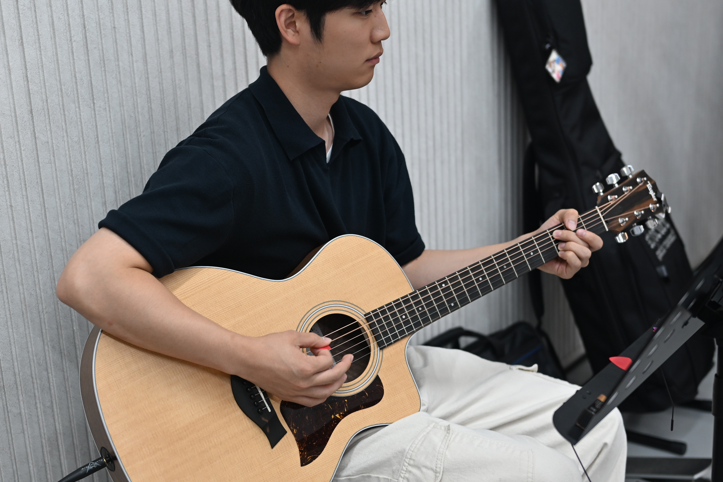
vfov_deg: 24.2
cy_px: 247
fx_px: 1125
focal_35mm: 56
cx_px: 288
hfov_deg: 35.5
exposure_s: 1/125
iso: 640
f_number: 2.8
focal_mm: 40
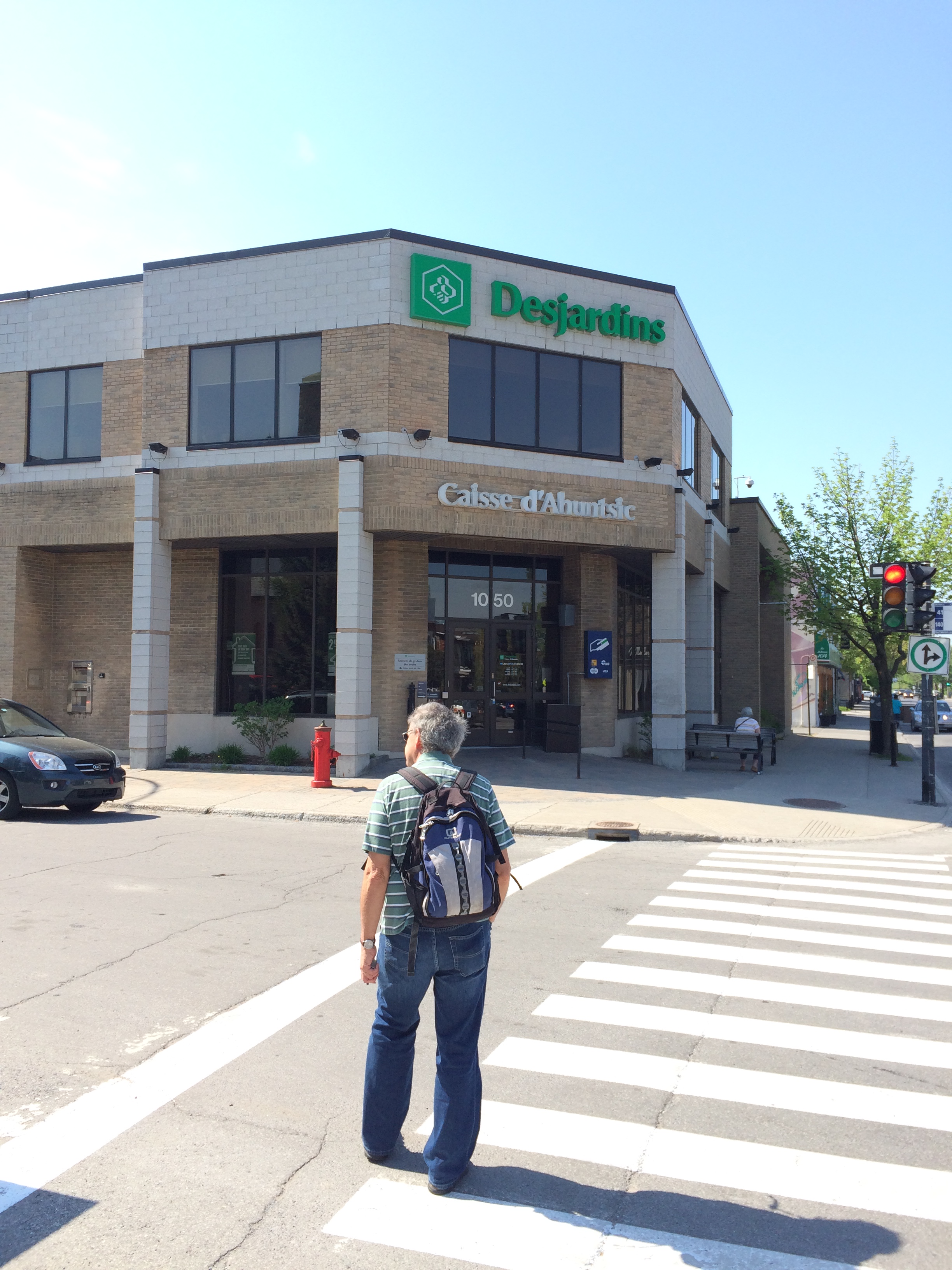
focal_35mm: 29
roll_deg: +1.2
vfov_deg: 61.7
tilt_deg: +3.0
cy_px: 635
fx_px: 1063
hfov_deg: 48.2
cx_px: 476
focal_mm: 4.15
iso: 32
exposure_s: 1/892
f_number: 2.2
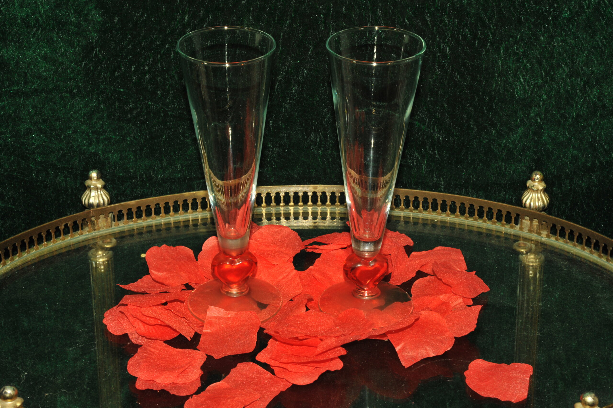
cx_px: 306
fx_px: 1616
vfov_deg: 14.4
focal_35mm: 95
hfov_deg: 21.5
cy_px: 204
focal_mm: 95
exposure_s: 1/60
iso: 1250
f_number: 16
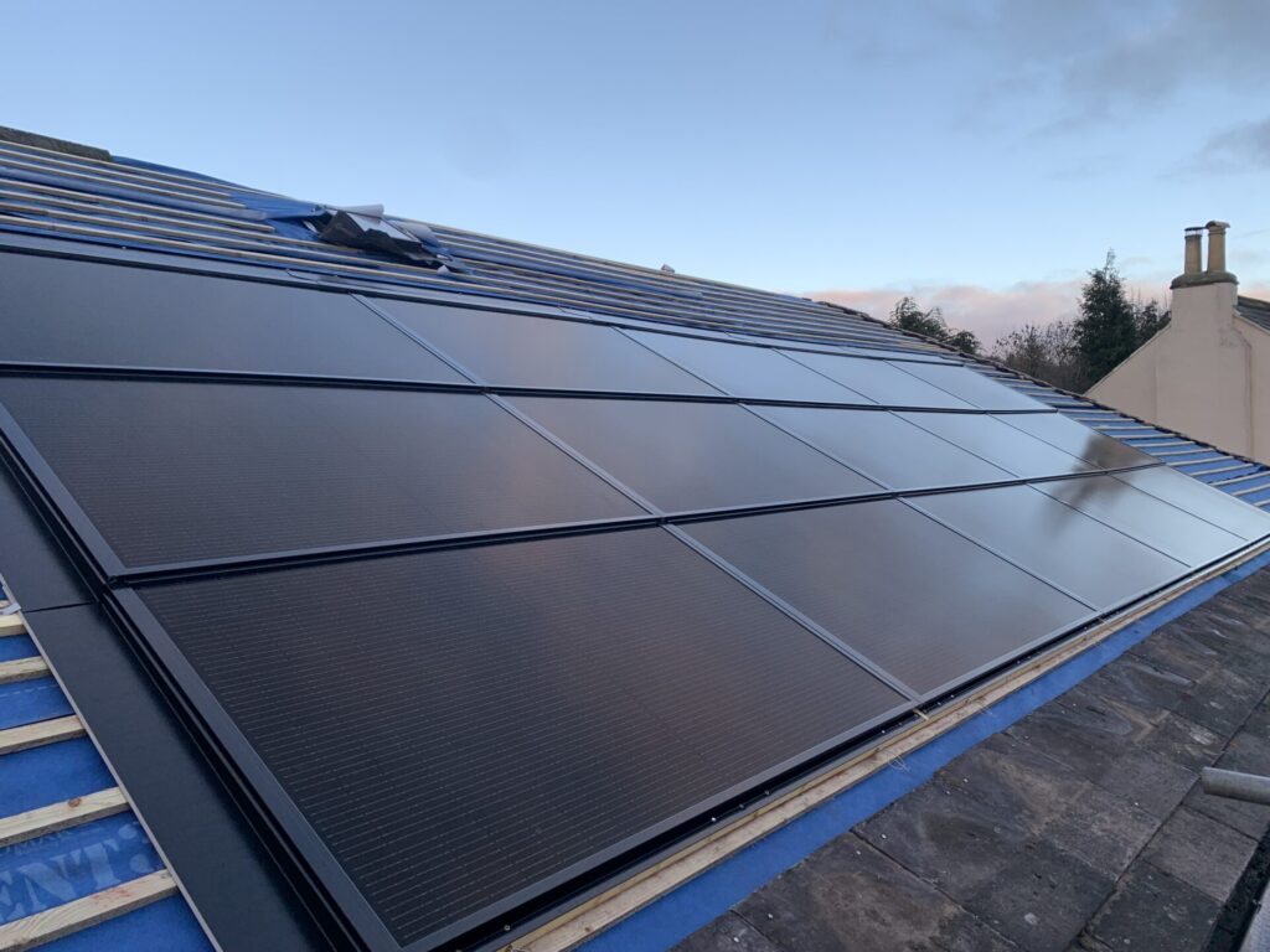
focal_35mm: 26
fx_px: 954
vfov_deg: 53.1
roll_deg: +1.7
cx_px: 635
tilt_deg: -1.3
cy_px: 476
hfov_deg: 67.3
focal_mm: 4.25
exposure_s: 1/302
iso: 25
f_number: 1.8
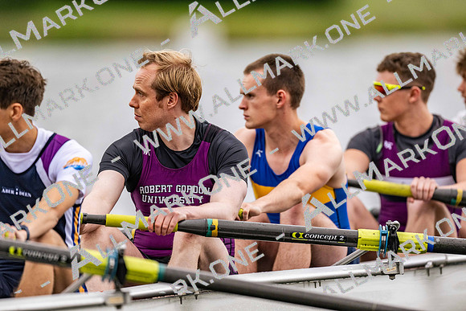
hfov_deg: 3.4
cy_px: 156
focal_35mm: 600
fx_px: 7768
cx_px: 233
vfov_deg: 2.3
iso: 1250
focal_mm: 600
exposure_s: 1/2500
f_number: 4
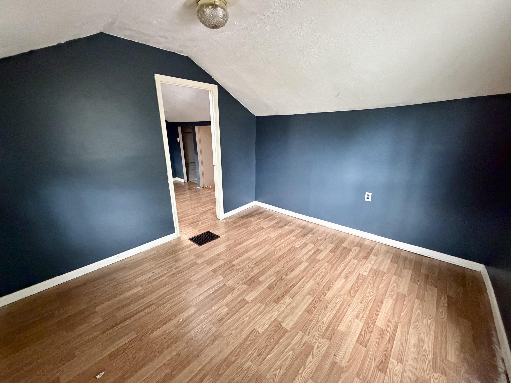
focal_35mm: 14
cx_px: 256
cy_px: 192
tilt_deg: -16.9
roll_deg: +2.1
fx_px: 207
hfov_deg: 102.1
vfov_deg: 85.7
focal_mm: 2.22
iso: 1000
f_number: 2.2
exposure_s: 1/60
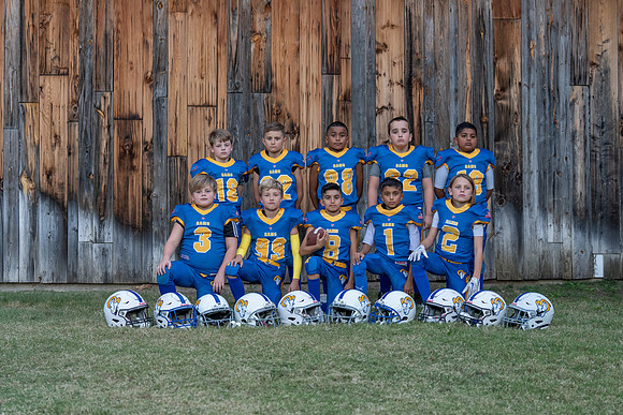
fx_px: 1212
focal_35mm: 70
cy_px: 208
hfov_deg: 28.8
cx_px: 312
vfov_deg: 19.5
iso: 1250
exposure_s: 1/320
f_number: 3.5
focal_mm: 70
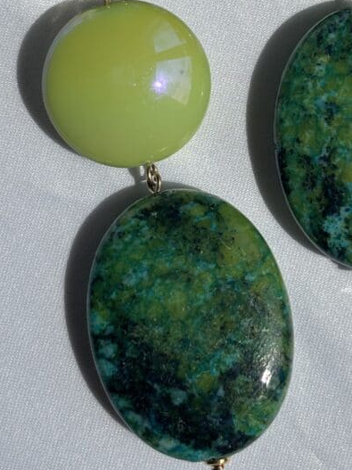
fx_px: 1370
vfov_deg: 19.3
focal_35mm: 101
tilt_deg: -86.6
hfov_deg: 14.6
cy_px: 96
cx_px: 239
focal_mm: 5.96
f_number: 1.6
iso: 32
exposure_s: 1/5618
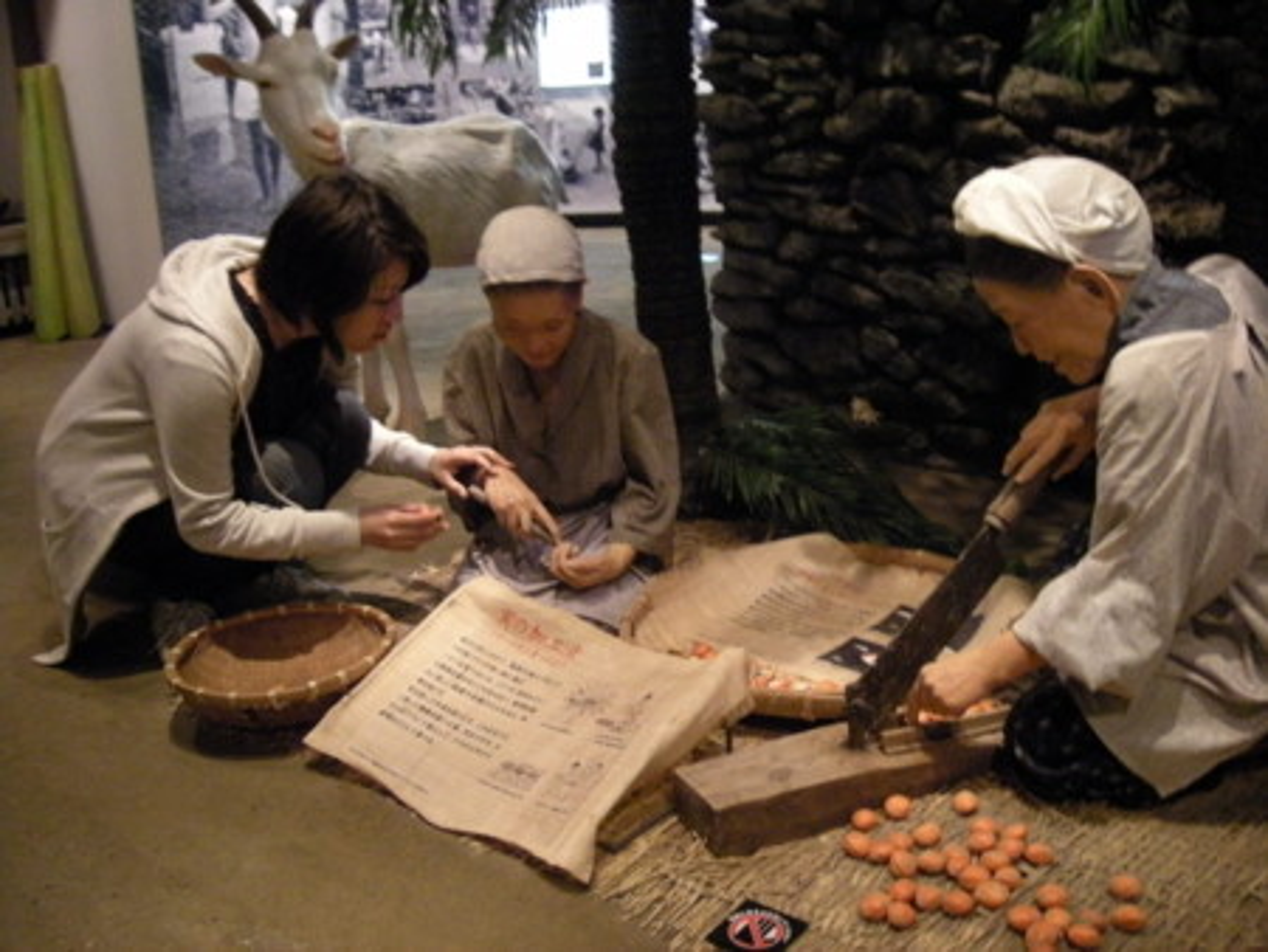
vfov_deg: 40.7
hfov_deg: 52.6
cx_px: 634
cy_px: 476
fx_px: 1283
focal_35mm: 35
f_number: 2.8
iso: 400
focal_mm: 5.7
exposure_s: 1/8.7
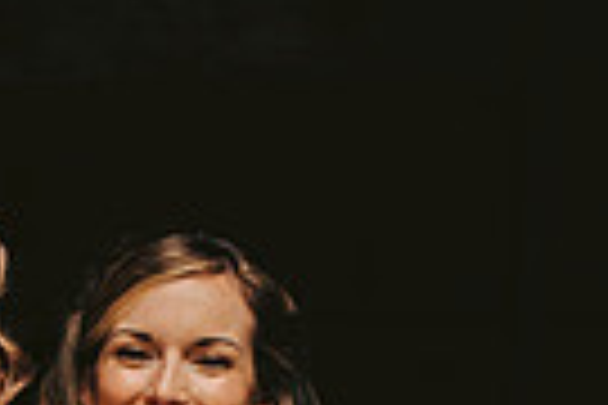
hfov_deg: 6.3
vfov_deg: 4.2
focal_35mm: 323
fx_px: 5455
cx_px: -185
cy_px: 713
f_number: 2.8
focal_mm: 75
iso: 640
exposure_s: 1/800
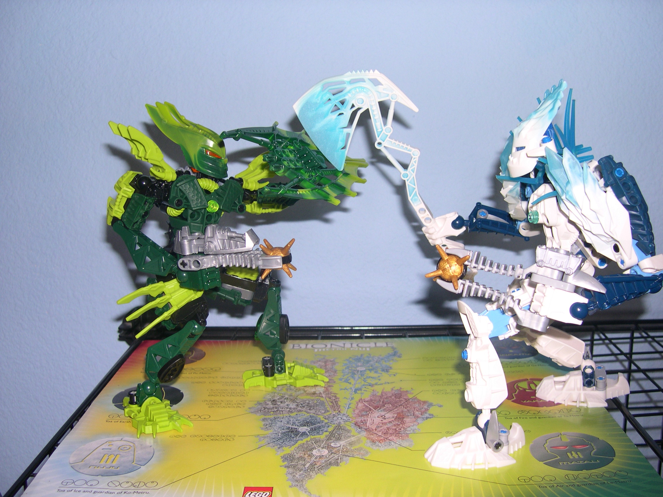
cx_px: 332
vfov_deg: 37.7
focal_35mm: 38
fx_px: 728
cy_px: 248
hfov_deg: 49.0
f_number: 2.8
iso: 100
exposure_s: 1/60
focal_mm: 8
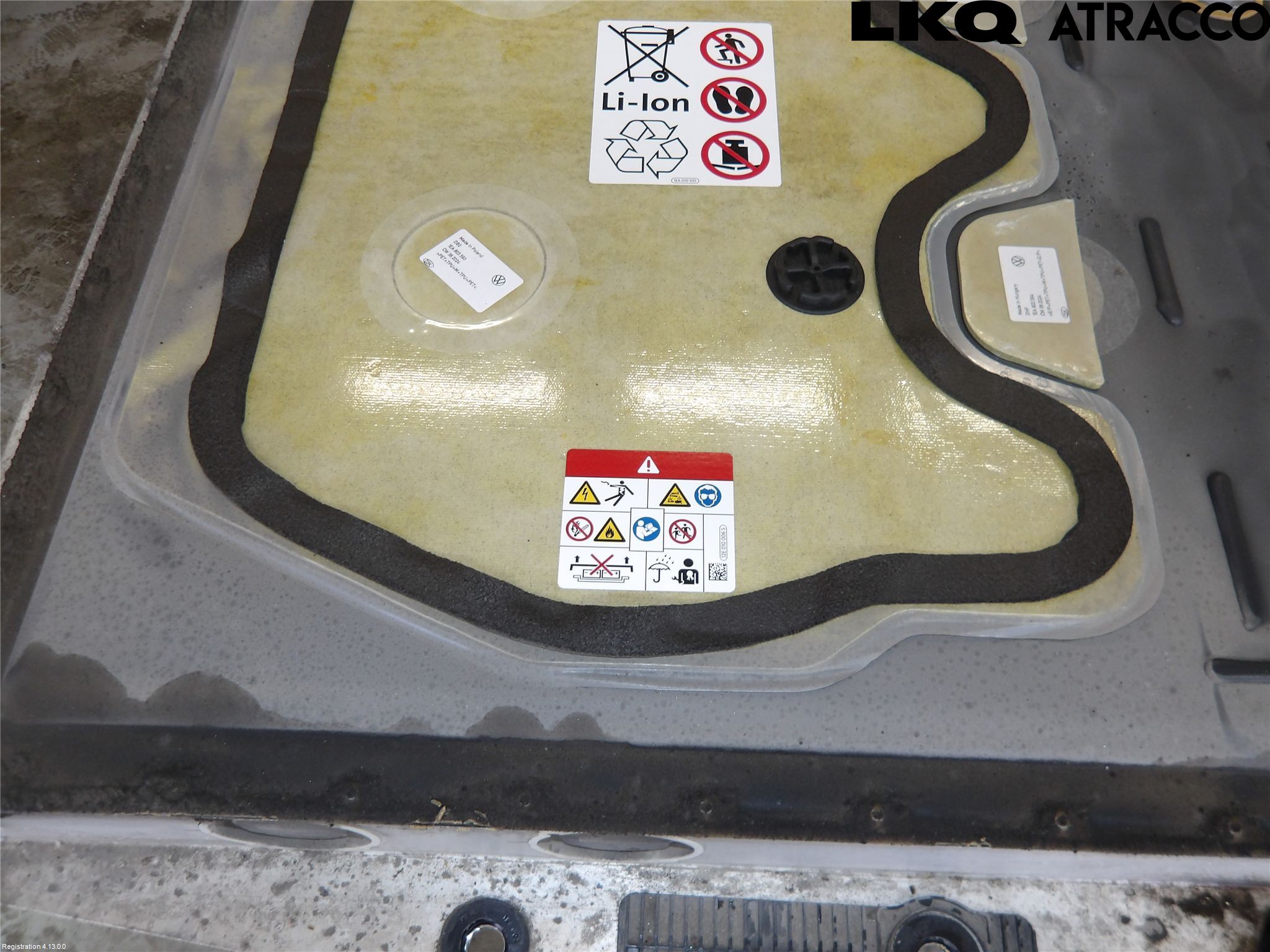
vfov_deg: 51.4
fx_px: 991
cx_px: 635
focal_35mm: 27
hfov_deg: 65.3
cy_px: 476
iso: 125
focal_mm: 4.9
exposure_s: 1/60
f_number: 3
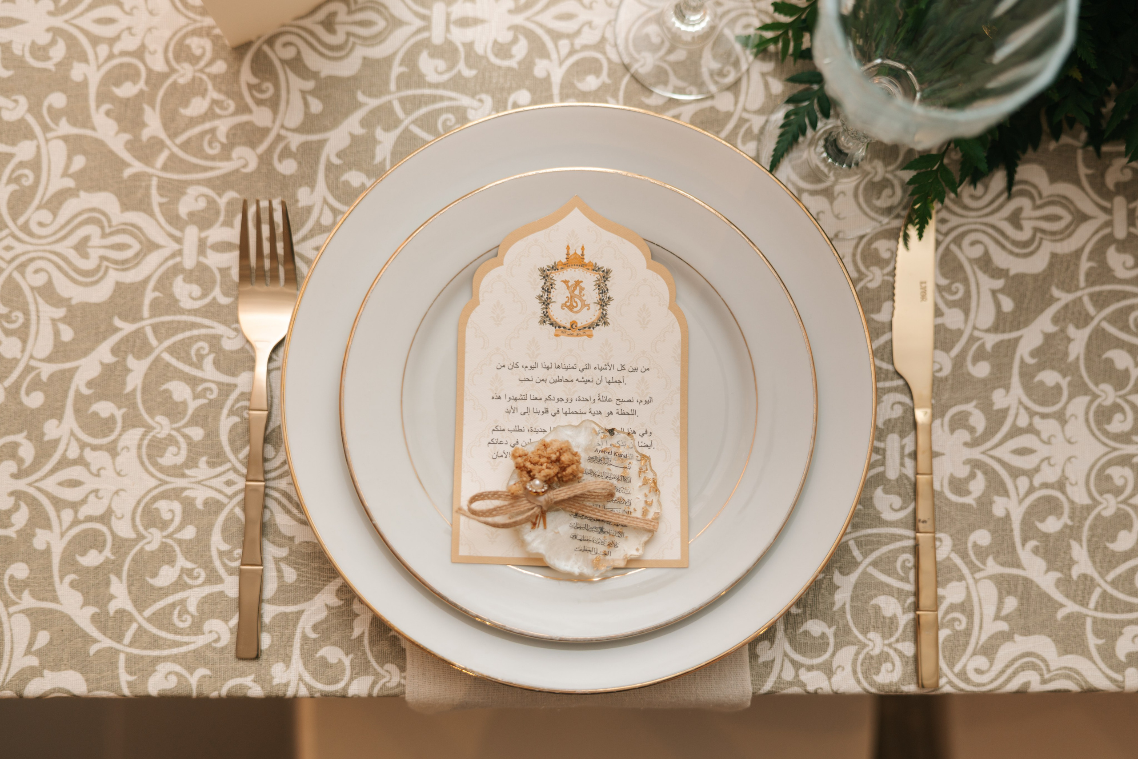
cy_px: 407
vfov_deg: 33.4
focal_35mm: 40
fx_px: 1263
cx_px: 581
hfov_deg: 48.5
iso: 320
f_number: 2
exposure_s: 1/160
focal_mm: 35
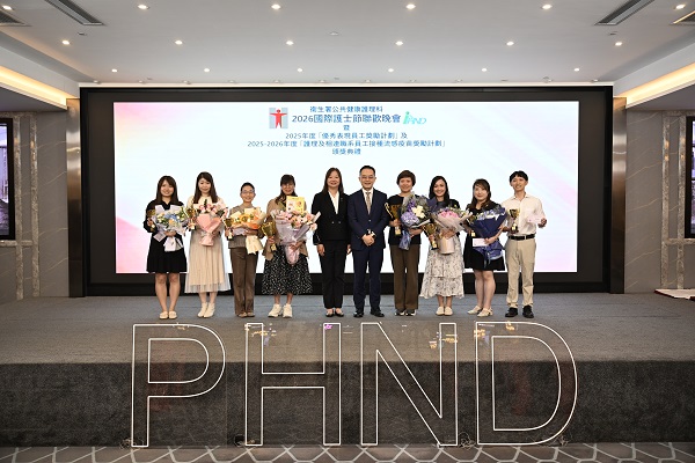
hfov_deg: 58.7
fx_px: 618
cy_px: 232
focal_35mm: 32
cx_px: 348
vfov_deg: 41.1
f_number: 2.8
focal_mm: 32
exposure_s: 1/200
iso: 450
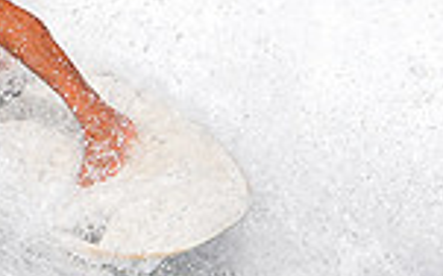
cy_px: -51
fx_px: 14146
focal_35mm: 1173
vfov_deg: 1.1
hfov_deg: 1.8
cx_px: -109
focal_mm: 200
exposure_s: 1/500
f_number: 11
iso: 200
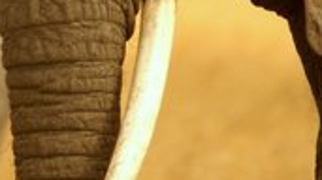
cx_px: -60
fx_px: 18801
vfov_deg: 0.6
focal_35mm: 2203
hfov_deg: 1.0
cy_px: 38
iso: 400
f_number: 5.6
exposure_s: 1/1250
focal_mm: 400
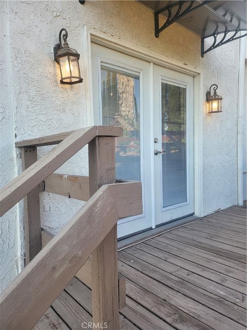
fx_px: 228
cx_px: 124
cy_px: 165
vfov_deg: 71.6
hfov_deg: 56.8
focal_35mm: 24
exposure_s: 1/367
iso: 40
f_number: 1.8
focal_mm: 5
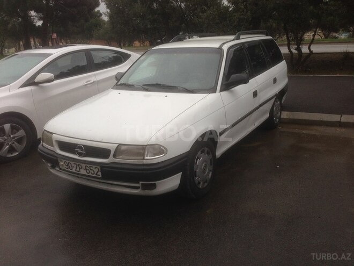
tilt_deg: -18.6
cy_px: 133
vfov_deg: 42.9
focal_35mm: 33
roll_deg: +1.3
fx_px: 337
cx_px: 177
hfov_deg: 55.4
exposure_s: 1/235
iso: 50
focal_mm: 4.12
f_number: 2.4
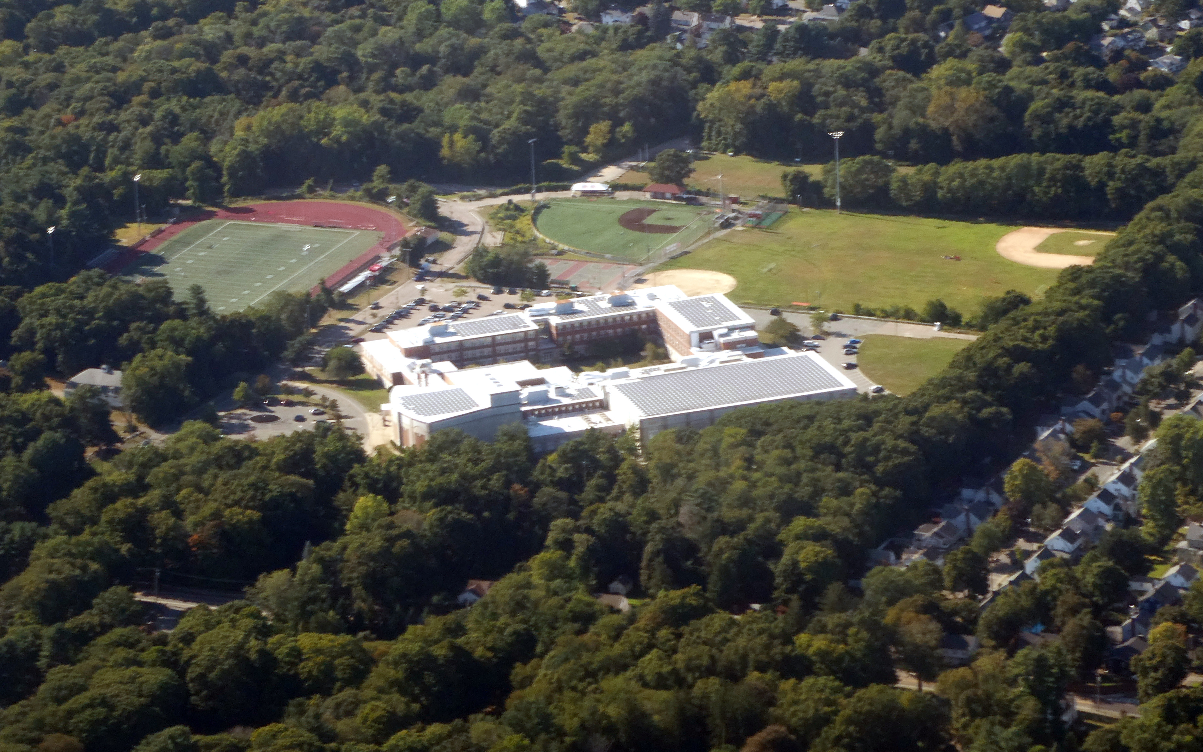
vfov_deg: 8.6
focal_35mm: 152
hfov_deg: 13.8
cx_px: 602
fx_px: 4984
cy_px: 300
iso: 80
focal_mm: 25.6
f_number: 5.4
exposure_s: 1/125
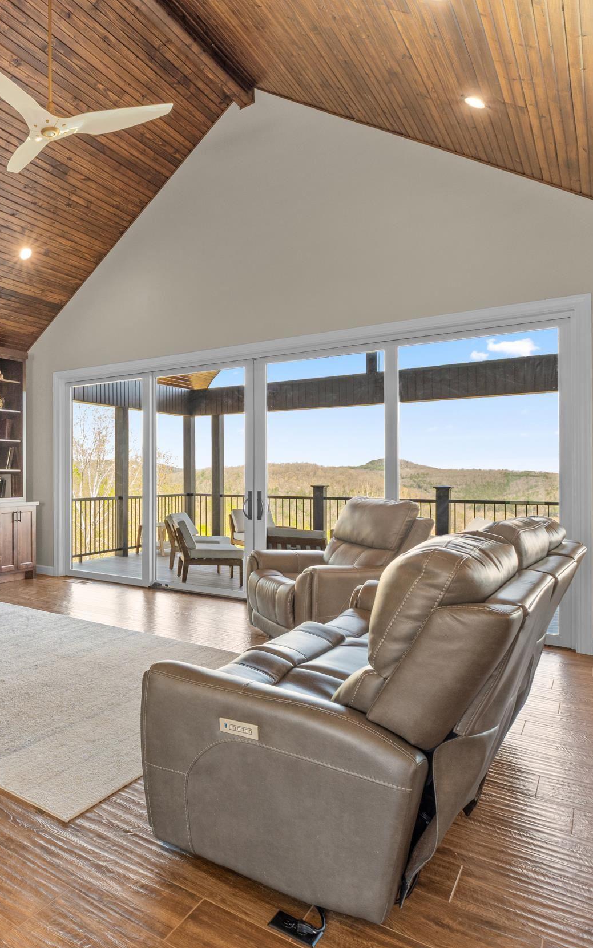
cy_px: 475
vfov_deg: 75.0
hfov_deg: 45.4
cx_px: 38
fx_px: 618
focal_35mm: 24
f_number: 9
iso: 200
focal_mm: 10.4
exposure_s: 1/1.67
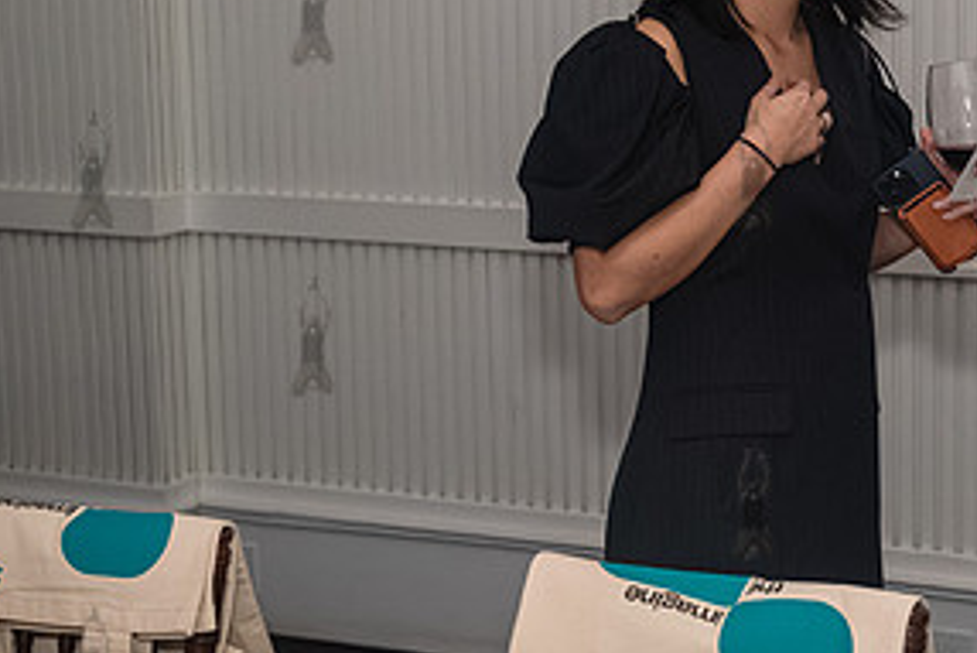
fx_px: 1928
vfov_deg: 19.1
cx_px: 752
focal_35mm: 71
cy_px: 169
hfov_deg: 28.0
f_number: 4.5
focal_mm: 35
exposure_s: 1/320
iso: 6400
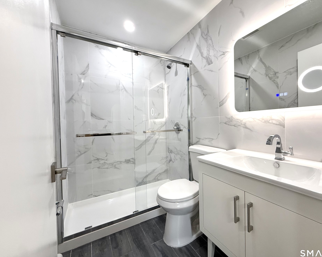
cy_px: 127
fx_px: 143
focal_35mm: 15
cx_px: 176
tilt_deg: -0.5
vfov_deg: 84.0
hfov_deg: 96.5
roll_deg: +1.1
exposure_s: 1/120
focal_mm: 2.22
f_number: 2.2
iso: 160
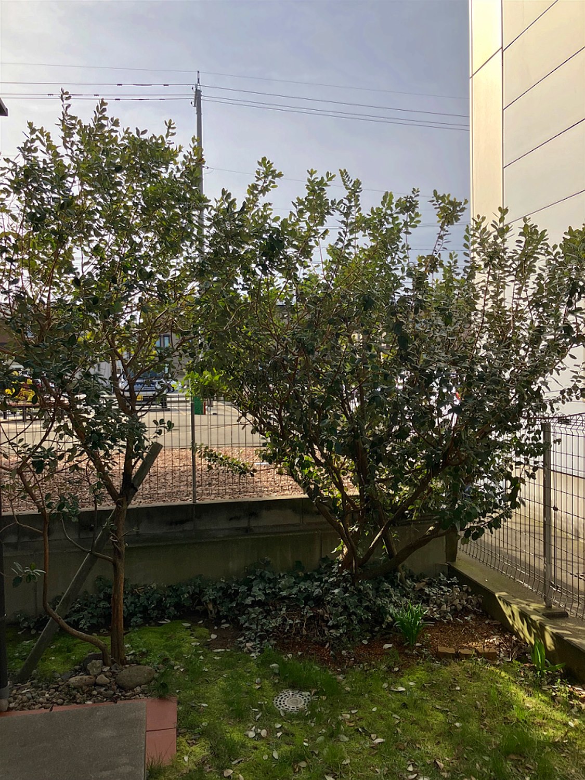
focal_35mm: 28
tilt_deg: -0.6
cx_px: 292
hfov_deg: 49.7
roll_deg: +2.5
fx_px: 631
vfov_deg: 63.4
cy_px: 390
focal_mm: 3.99
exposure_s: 1/1567
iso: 32
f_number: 1.8
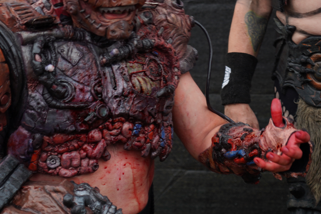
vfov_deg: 7.4
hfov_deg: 11.2
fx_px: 1640
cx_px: 134
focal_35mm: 184
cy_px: 14
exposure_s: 1/100
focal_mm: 98
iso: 100
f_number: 4
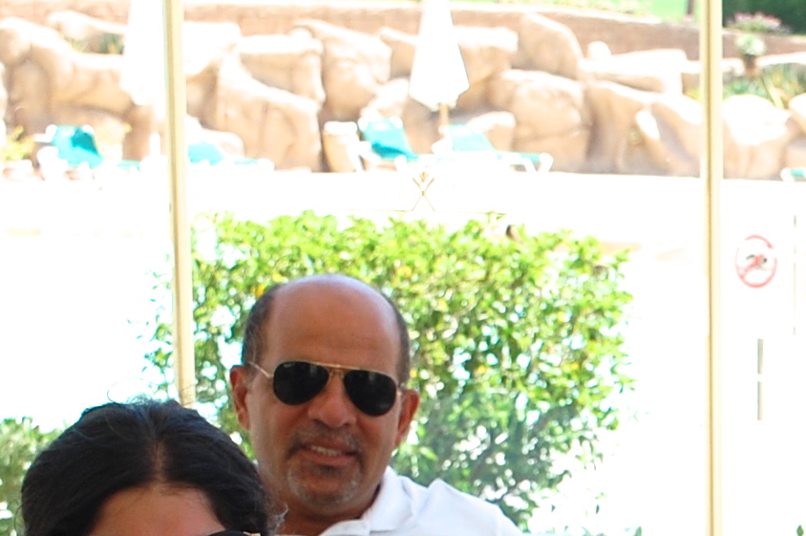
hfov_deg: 11.6
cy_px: 832
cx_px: 1115
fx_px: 3825
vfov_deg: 7.8
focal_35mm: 171
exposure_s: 1/250
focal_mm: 32
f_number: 8
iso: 200
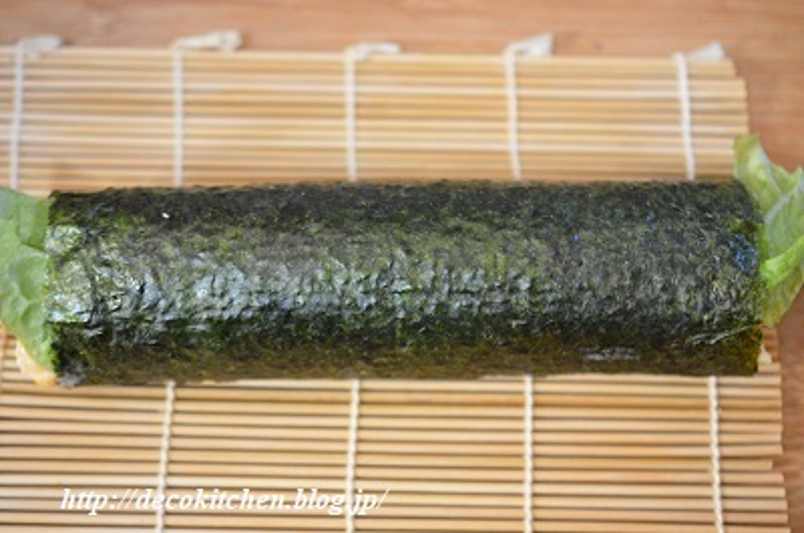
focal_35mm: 60
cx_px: 402
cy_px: 266
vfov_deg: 22.5
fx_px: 1337
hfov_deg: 33.5
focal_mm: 40
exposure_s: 1/60
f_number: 3
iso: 2500
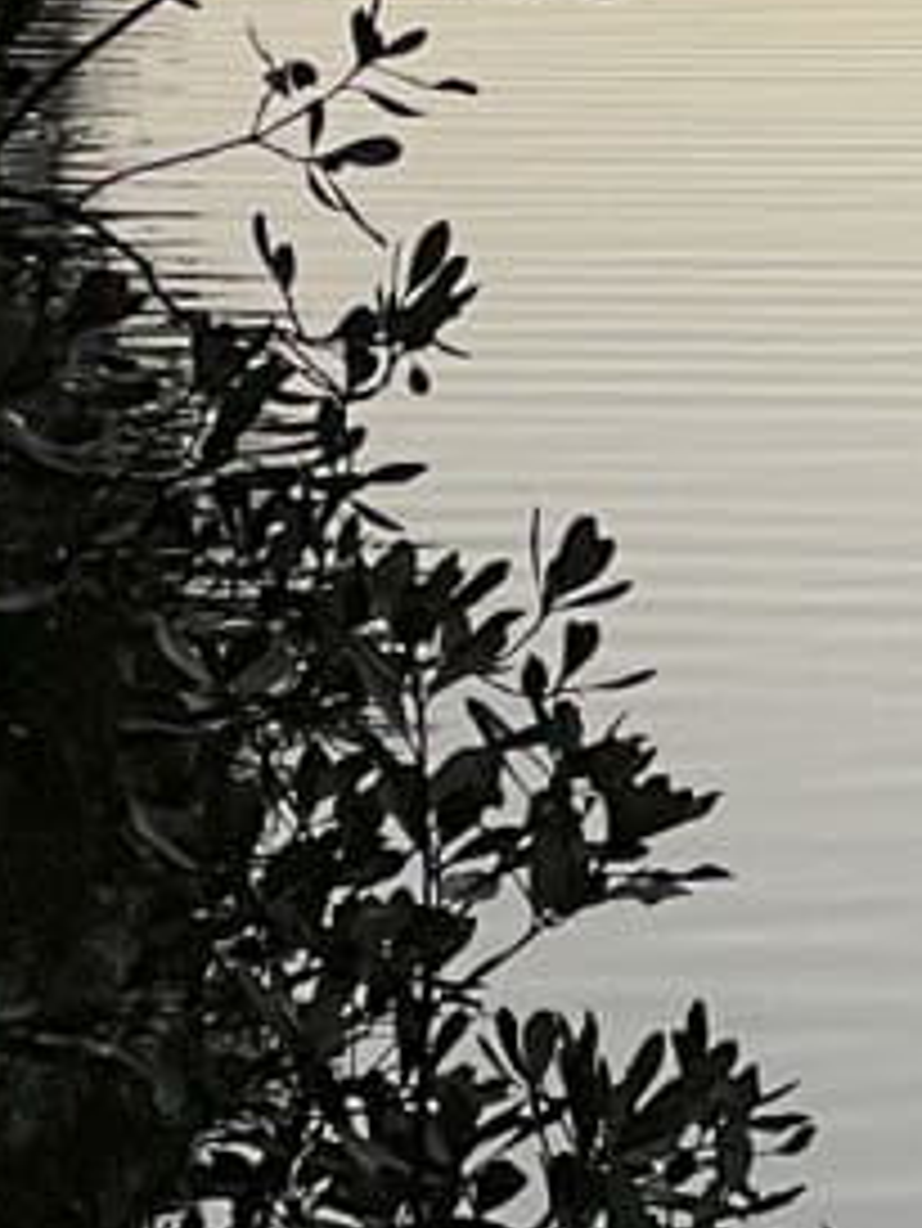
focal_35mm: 395
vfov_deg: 4.9
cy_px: -1273
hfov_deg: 3.7
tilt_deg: -0.9
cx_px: 1866
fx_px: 14017
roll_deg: -0.3
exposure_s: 1/99
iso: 40
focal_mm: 9
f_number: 2.8
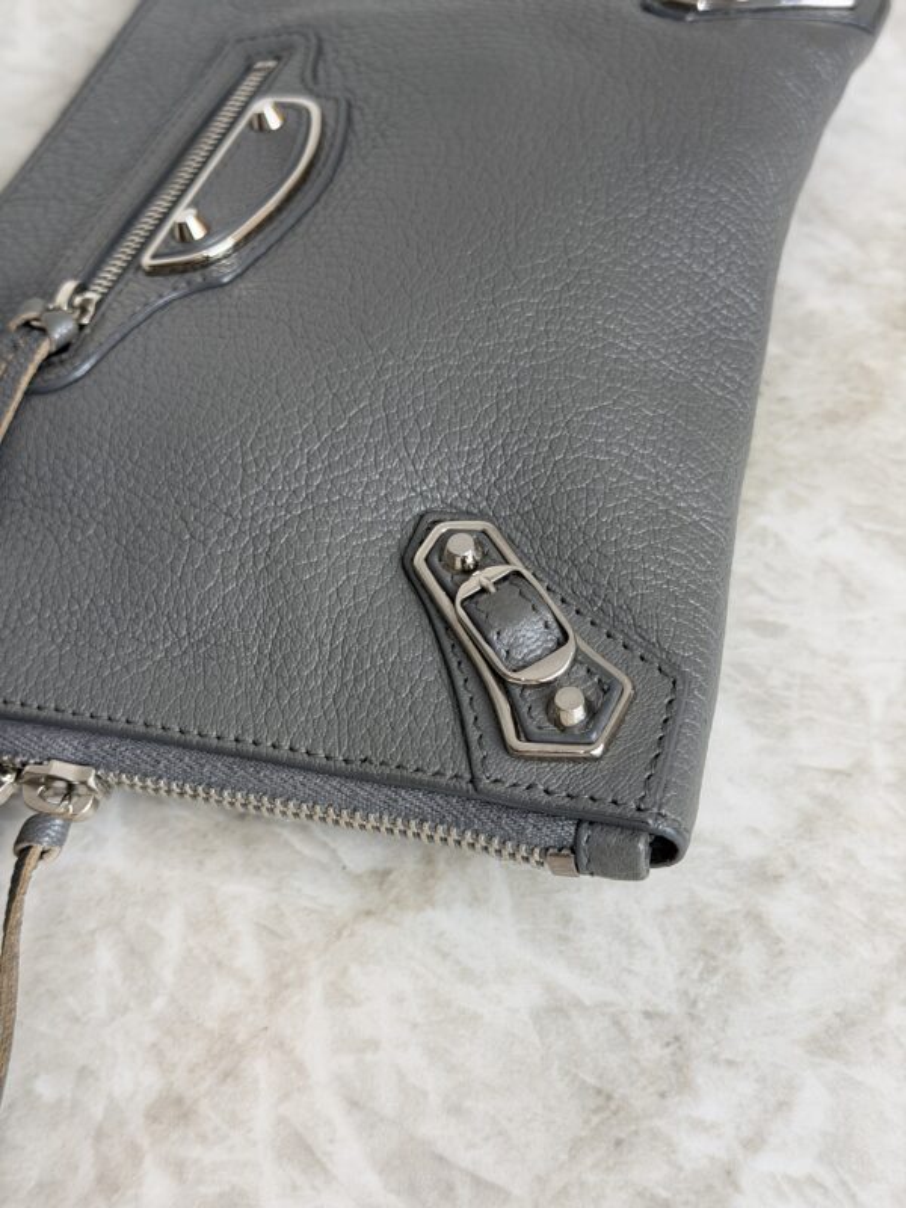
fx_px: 1675
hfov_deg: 30.3
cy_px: 604
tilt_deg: -51.1
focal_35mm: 48
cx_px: 453
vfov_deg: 39.7
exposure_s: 1/120
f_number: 1.78
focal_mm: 6.76
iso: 80
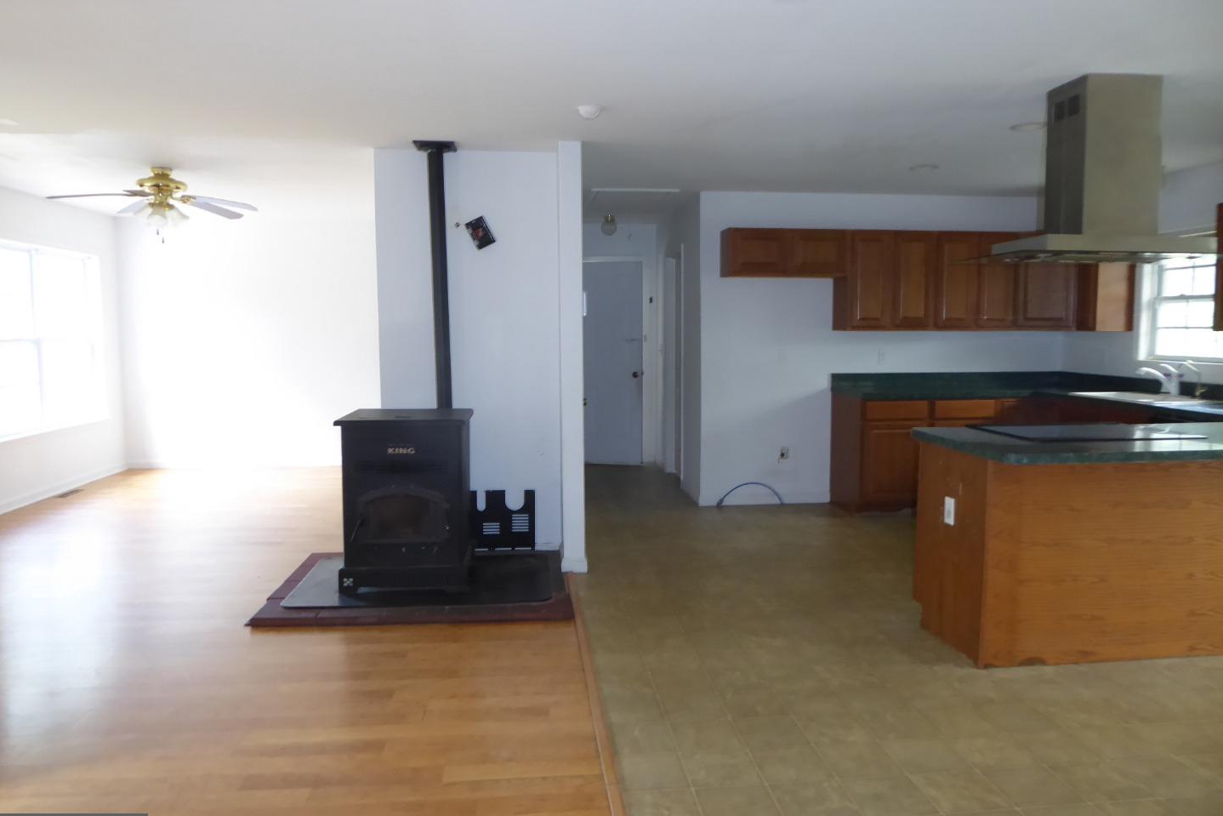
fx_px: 849
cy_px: 403
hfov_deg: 71.5
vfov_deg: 51.3
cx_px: 612
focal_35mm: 25
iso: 250
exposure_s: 1/13
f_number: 3.3
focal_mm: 4.3
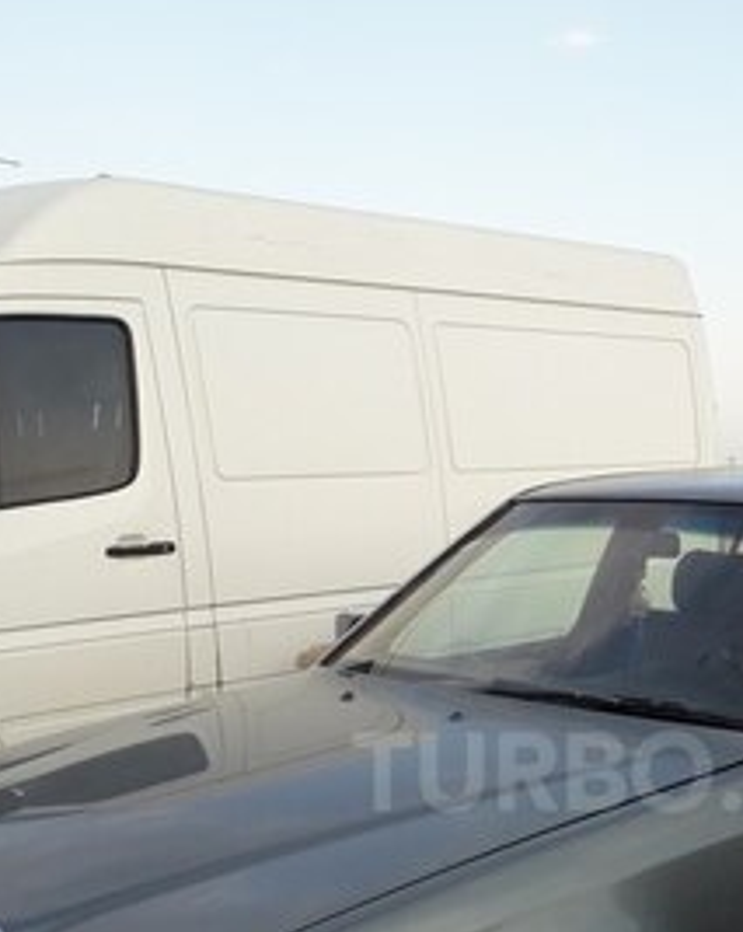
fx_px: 1349
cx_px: 621
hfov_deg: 29.9
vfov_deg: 36.5
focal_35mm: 49
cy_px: 771
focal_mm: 3.6
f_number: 1.9
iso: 40
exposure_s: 1/471
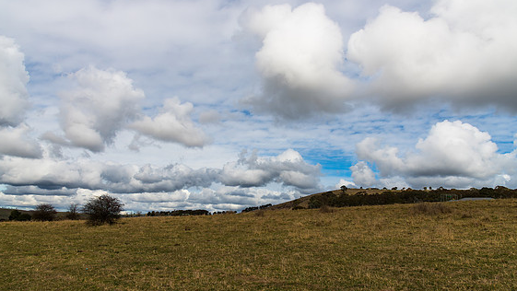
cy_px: 139
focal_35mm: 26
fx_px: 357
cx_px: 256
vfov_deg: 44.4
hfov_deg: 71.9
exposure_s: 1/800
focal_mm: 24
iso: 200
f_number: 9
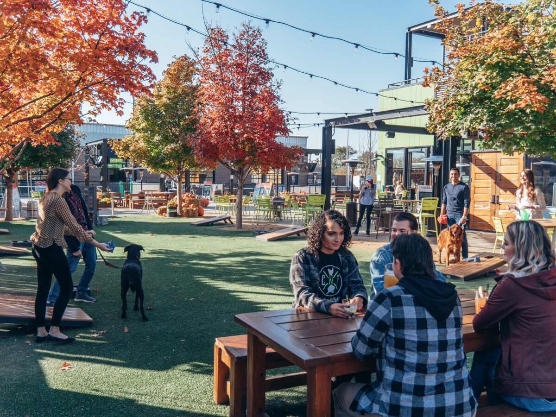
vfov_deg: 41.8
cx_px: 278
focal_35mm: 34
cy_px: 208
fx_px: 546
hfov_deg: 54.0
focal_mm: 17
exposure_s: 1/640
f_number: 4.1
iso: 200
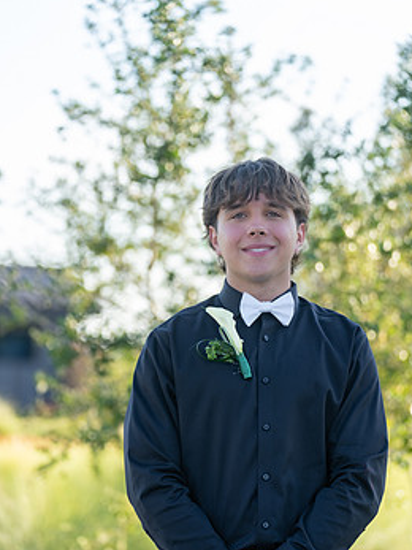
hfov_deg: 9.5
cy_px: 352
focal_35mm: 156
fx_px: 2477
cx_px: 236
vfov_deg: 12.7
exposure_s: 1/320
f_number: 2.8
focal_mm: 125
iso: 100
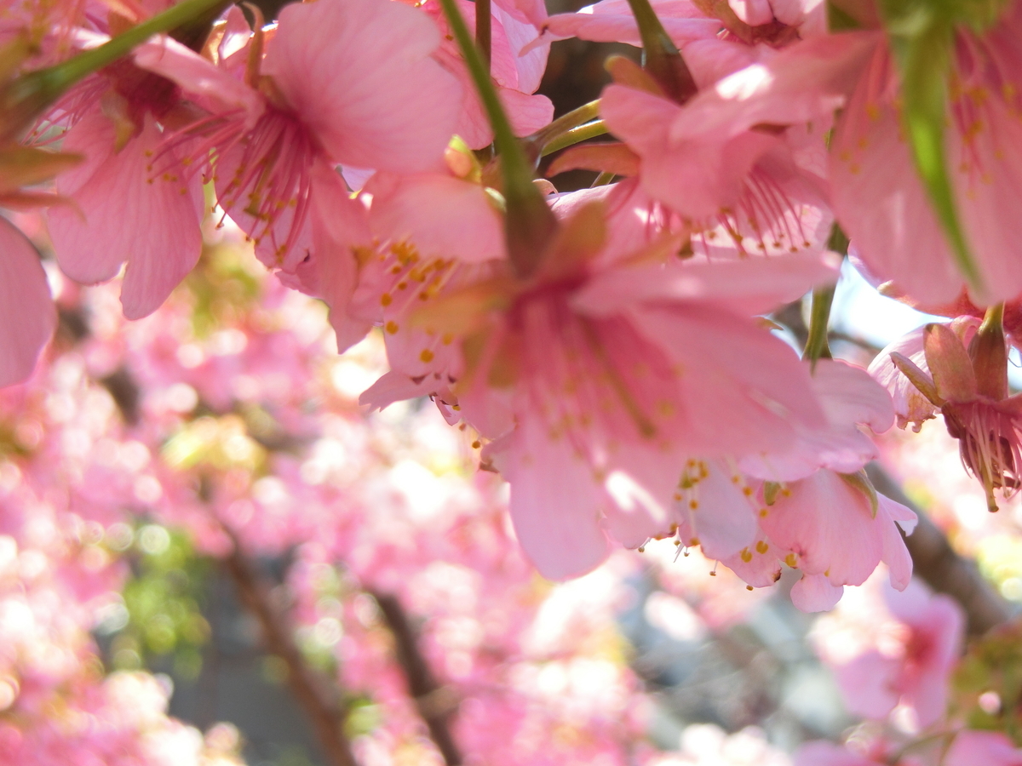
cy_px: 383
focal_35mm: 80
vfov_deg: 18.4
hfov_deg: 24.4
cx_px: 511
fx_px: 2362
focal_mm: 14.3
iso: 125
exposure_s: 1/125
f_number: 5.4
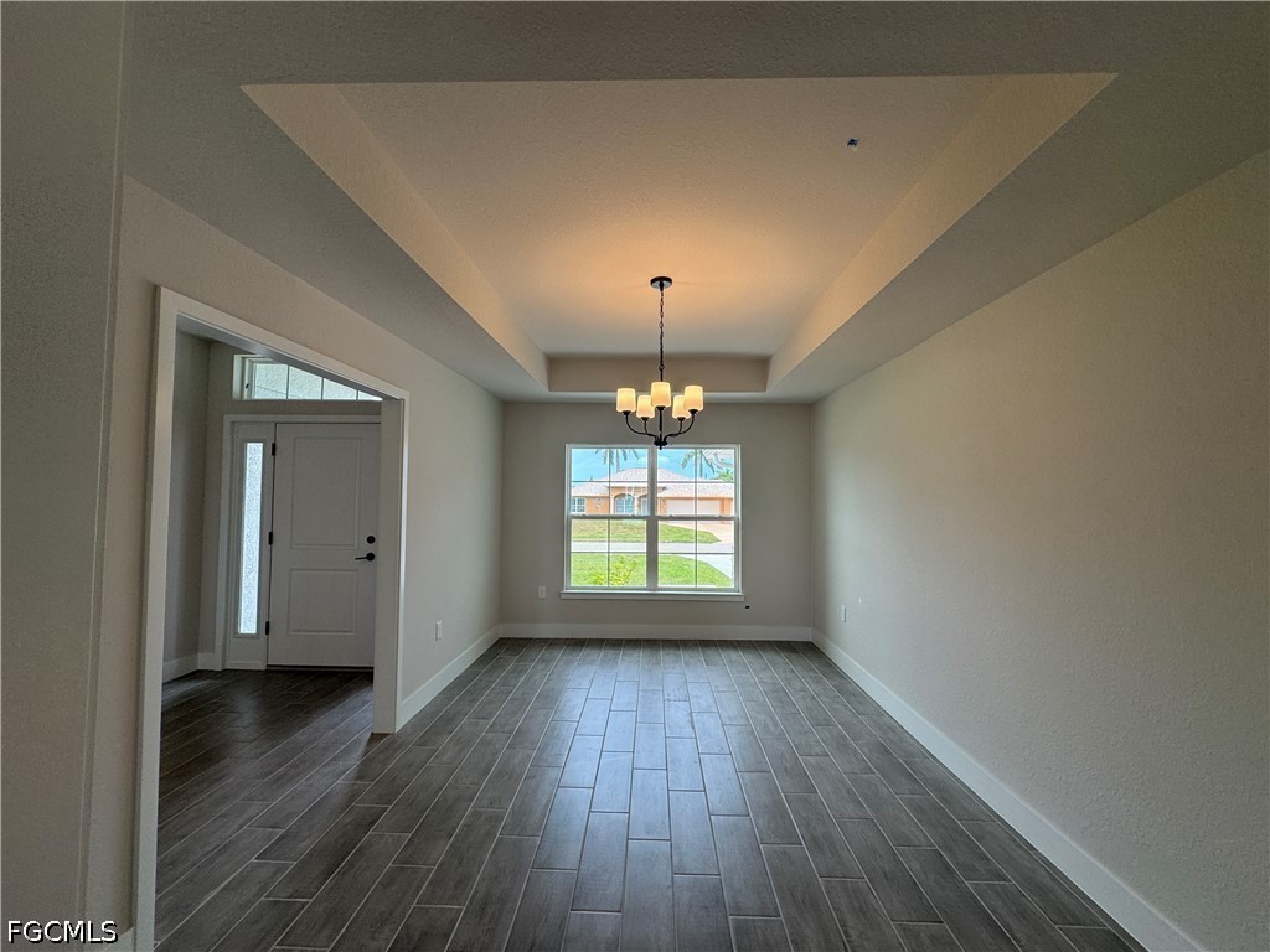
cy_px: 476
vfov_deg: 85.7
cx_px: 635
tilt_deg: +1.6
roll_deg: -0.4
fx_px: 514
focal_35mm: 14
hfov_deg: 102.1
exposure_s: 1/178
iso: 40
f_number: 2.2
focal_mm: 2.22
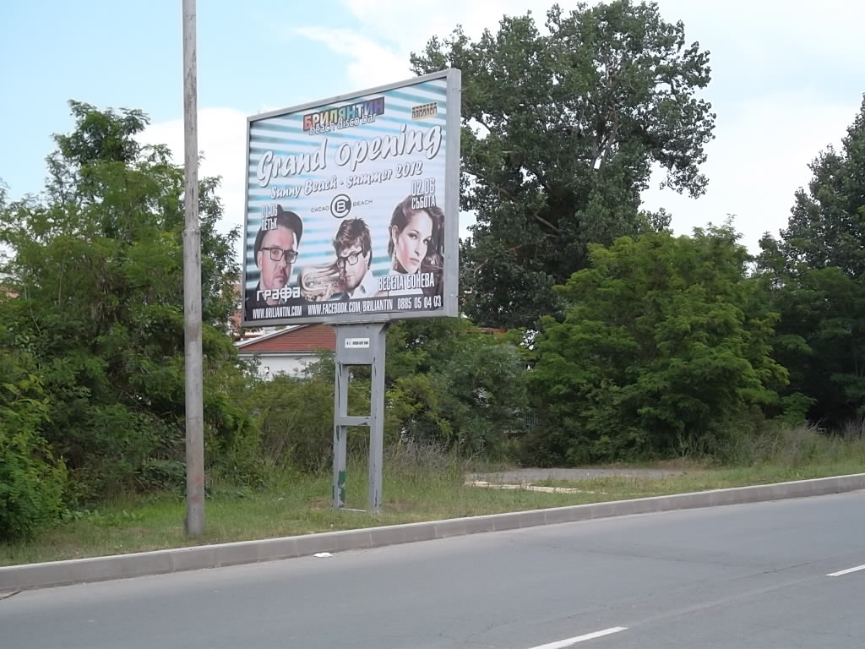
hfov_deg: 36.8
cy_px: 324
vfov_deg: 28.0
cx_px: 432
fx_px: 1299
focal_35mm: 52
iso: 80
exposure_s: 1/220
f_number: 5
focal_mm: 9.3
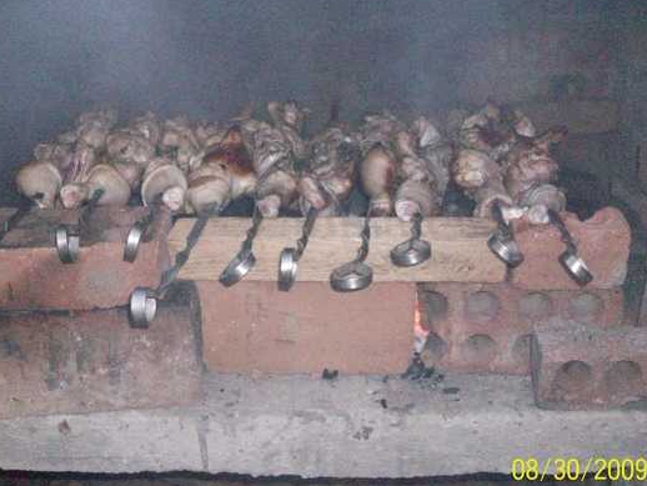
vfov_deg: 34.4
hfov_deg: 44.7
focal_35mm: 42
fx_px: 785
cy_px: 241
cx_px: 289
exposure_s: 1/128
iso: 800
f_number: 2.8
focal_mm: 5.7
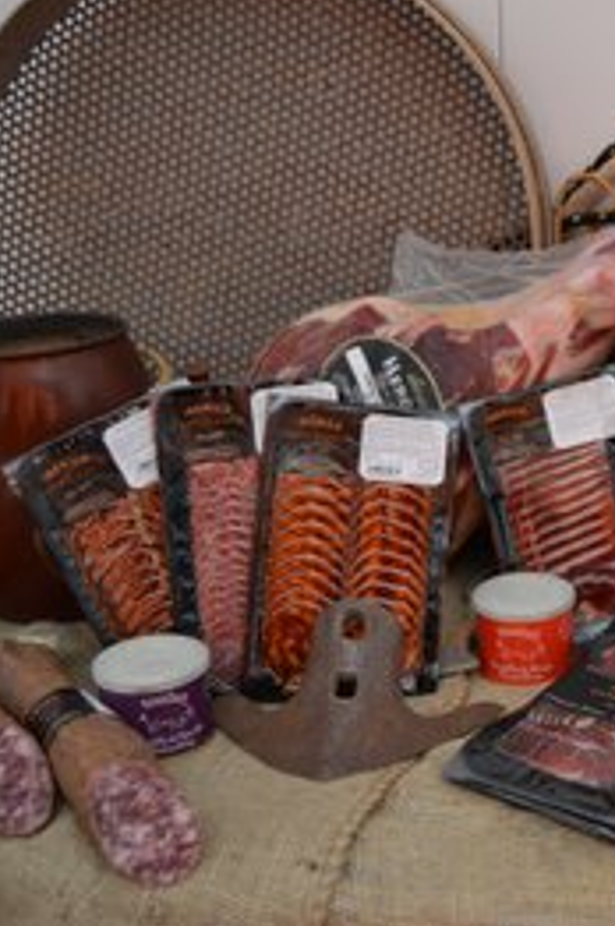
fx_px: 1356
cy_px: 461
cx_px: 583
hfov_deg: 24.6
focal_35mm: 53
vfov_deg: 37.7
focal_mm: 23
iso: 400
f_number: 3.8
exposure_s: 1/60
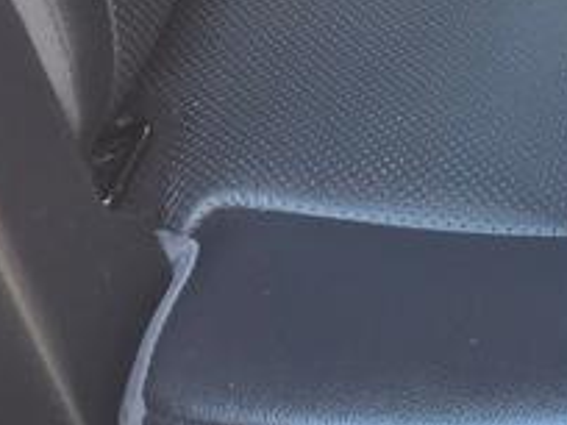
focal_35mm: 144
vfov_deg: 8.7
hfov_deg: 13.1
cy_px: -817
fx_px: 2359
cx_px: 781
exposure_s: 1/180
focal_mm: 6.3
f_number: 1.7
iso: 125
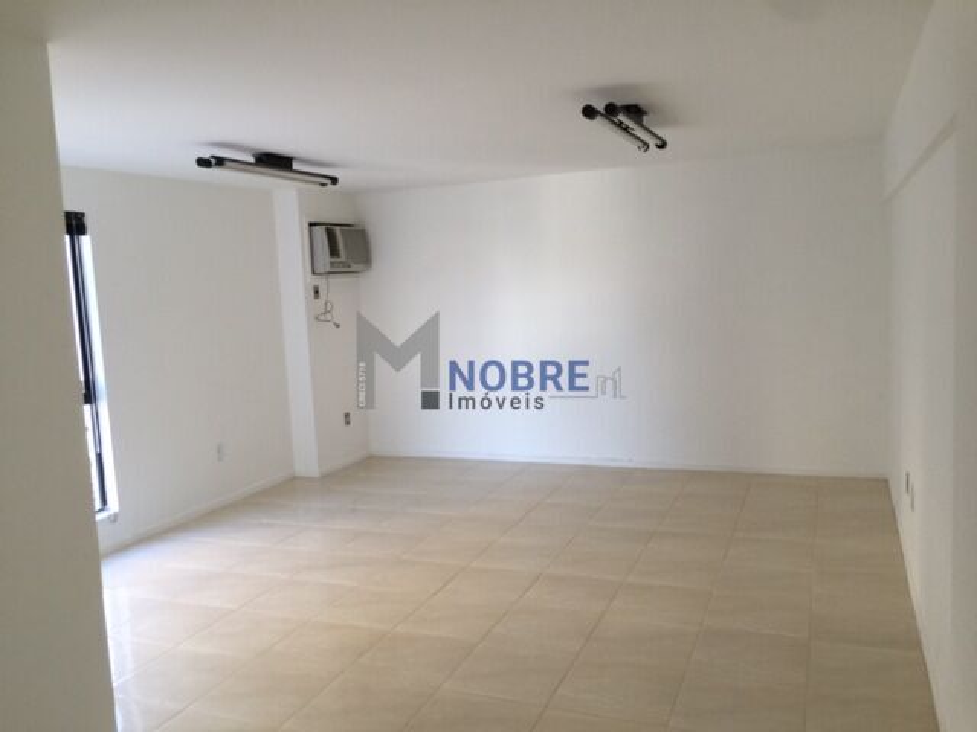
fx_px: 818
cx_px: 488
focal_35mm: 29
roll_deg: +0.6
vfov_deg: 48.2
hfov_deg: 61.7
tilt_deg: -4.1
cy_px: 366
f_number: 2.2
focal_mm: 4.15
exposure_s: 1/30
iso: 32
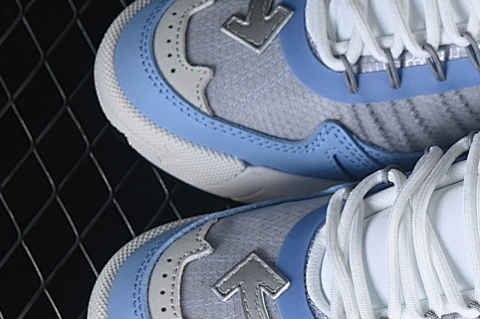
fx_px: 2239
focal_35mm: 168
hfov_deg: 12.0
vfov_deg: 8.2
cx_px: 526
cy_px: 182
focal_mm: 50
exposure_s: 1/80
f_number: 7.1
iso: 160
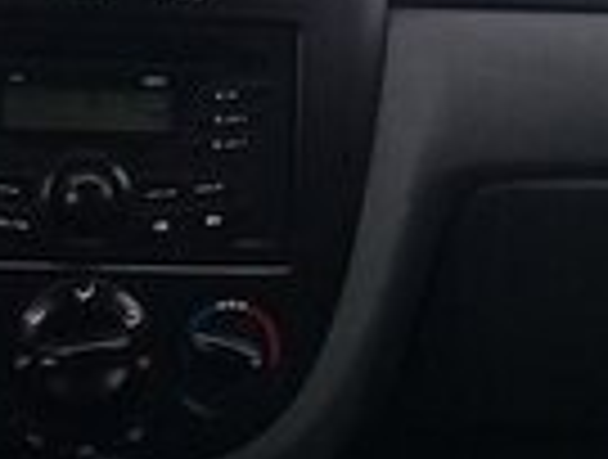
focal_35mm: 151
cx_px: 18
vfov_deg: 9.7
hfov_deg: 12.9
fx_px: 2659
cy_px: -137
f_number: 2.2
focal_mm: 3.3
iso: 100
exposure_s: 1/100
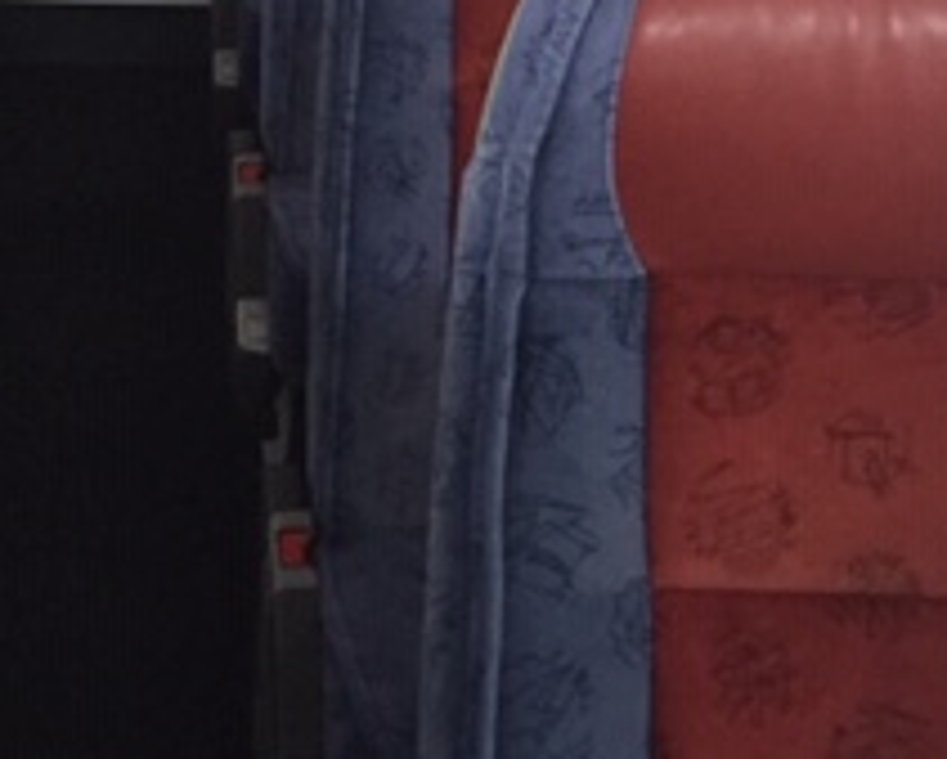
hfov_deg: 21.8
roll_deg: -1.2
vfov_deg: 17.3
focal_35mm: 86
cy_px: -49
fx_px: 2411
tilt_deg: -16.2
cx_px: 144
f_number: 2.2
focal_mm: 4.15
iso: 200
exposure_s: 1/33
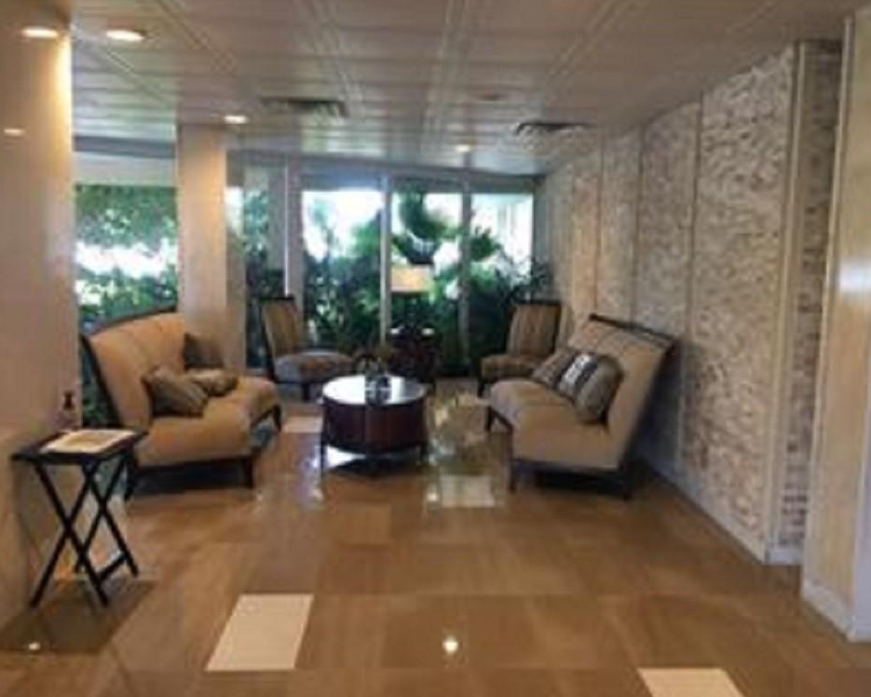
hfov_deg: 57.2
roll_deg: -1.1
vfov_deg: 47.1
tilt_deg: -7.2
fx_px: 799
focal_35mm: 31
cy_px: 355
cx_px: 456
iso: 50
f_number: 2.2
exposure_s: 1/15
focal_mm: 4.15
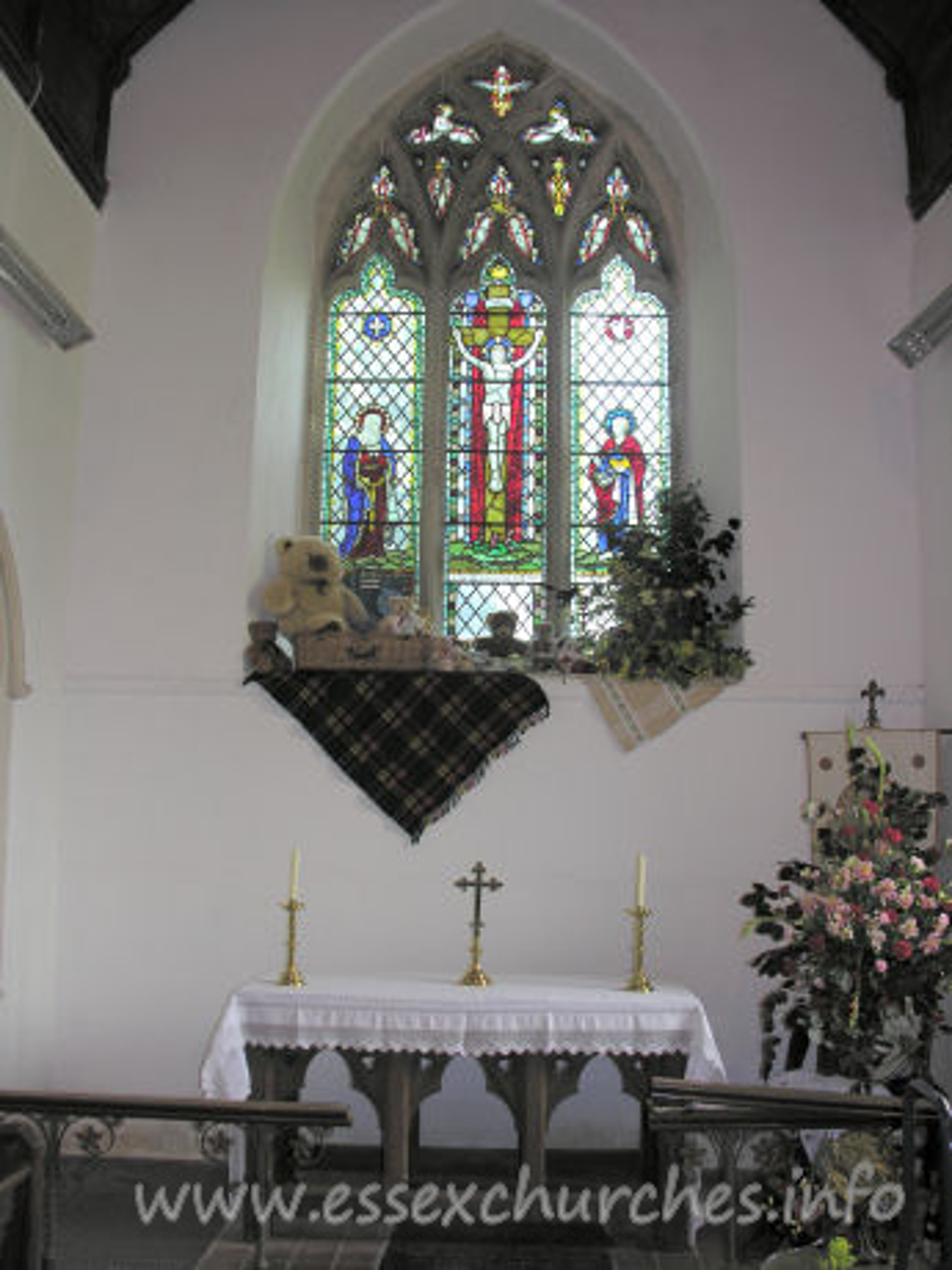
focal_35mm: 35
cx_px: 476
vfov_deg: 52.6
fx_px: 1283
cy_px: 635
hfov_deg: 40.7
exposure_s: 1/30
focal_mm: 8.9
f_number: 2.8
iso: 50
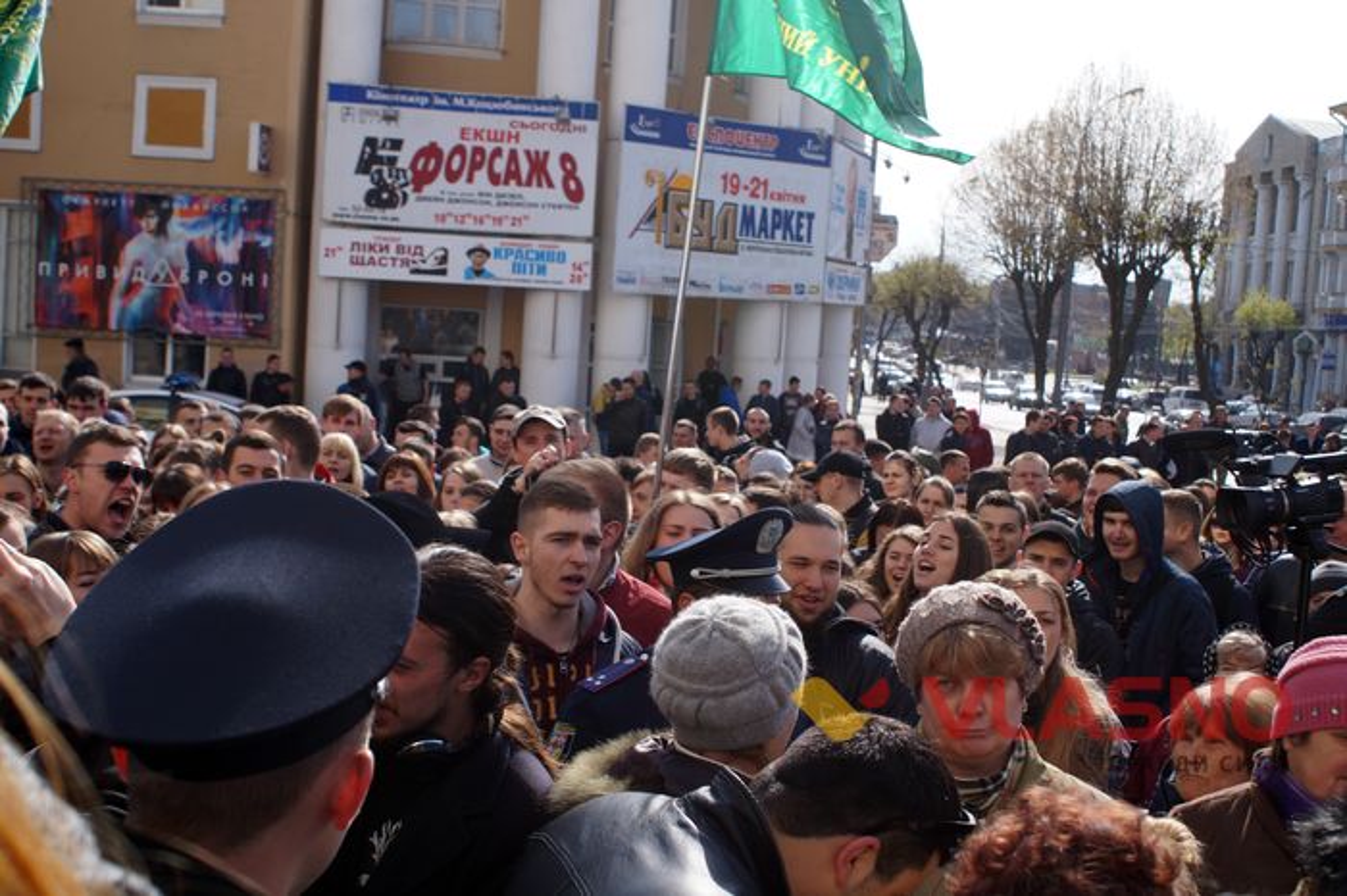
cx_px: 674
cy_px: 448
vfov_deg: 34.2
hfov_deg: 49.6
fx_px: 1458
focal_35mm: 39
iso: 100
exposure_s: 1/250
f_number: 5.6
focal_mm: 26
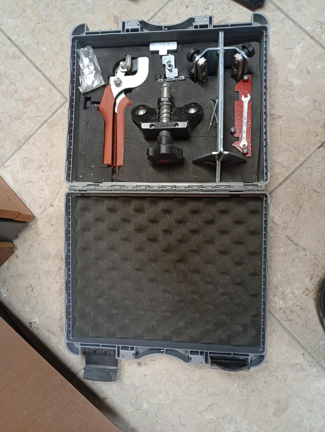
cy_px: 216
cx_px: 162
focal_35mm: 27
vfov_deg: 65.2
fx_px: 337
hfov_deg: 51.5
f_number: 1.8
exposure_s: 1/33.3
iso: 400
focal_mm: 3.98
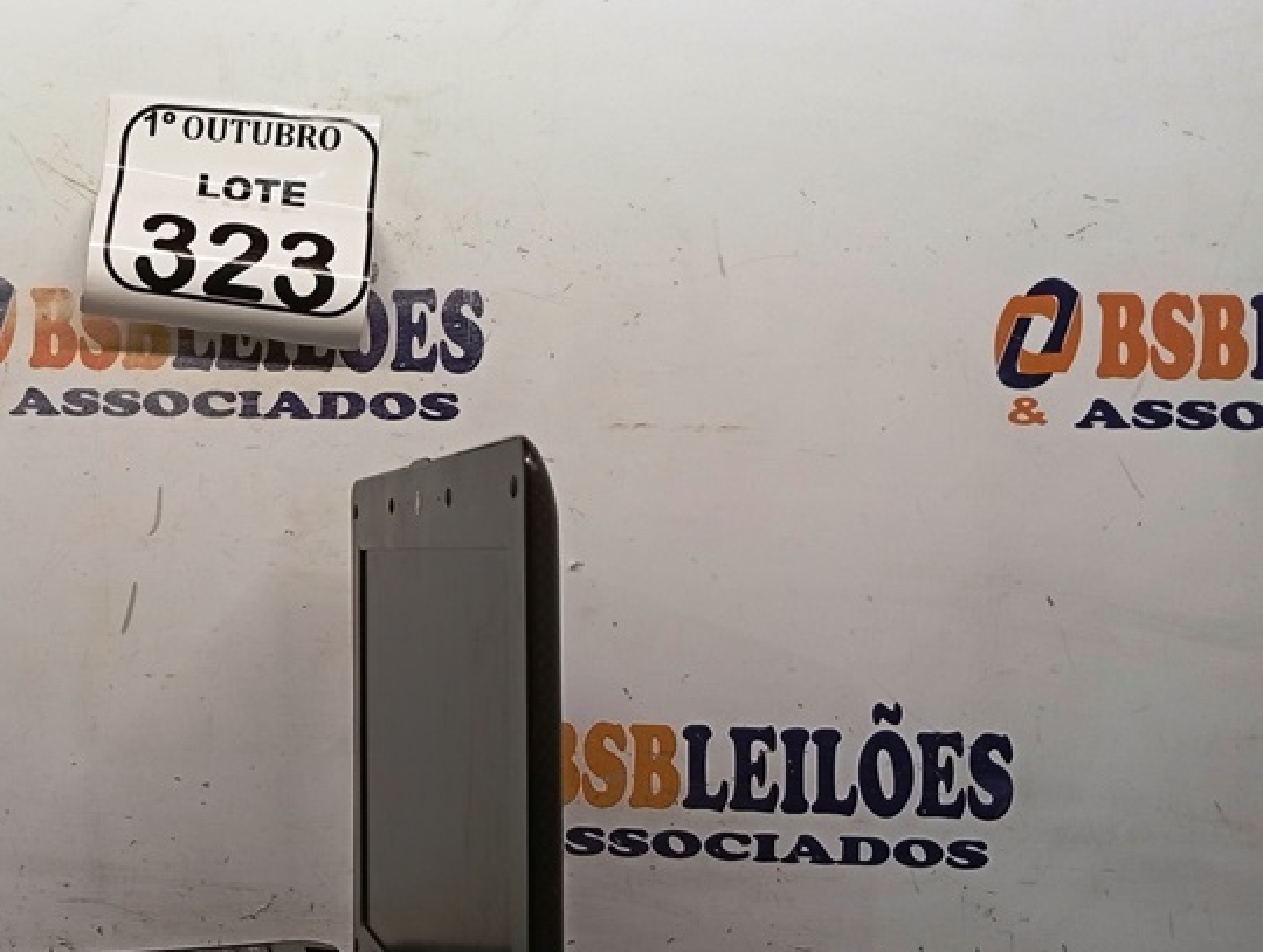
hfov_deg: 35.2
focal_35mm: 51
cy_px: 547
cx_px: 119
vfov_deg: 28.6
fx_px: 1864
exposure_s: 1/40
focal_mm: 3.98
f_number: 1.8
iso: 226
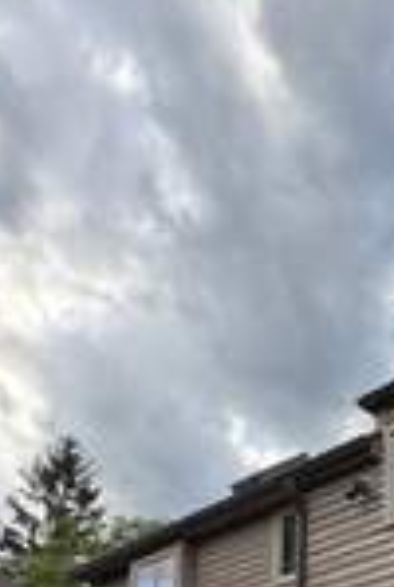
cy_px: 674
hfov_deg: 27.4
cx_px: 540
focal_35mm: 39
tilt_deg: +8.5
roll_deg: +1.4
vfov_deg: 38.8
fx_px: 637
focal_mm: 2.22
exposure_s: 1/619
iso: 40
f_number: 2.2
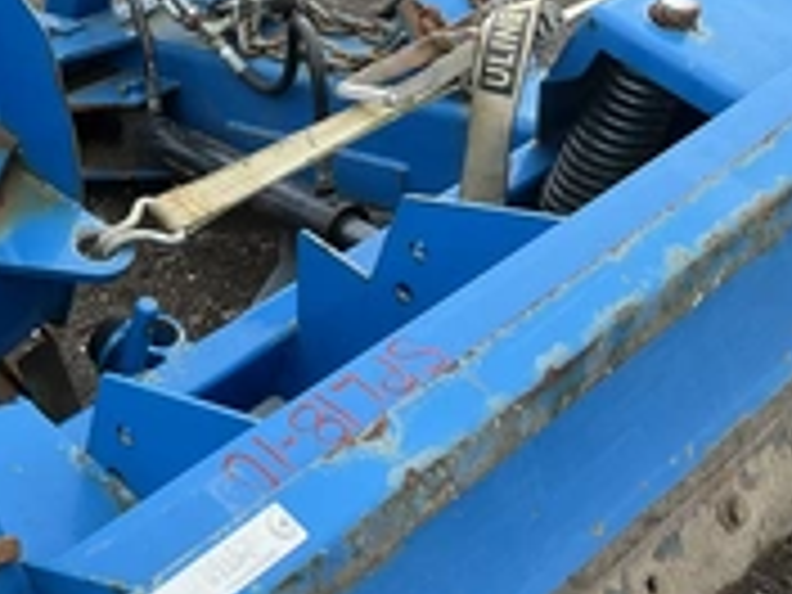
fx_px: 1510
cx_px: -54
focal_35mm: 66
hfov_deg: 27.2
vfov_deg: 22.2
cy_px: 220
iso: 20
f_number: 1.8
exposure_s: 1/135
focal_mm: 3
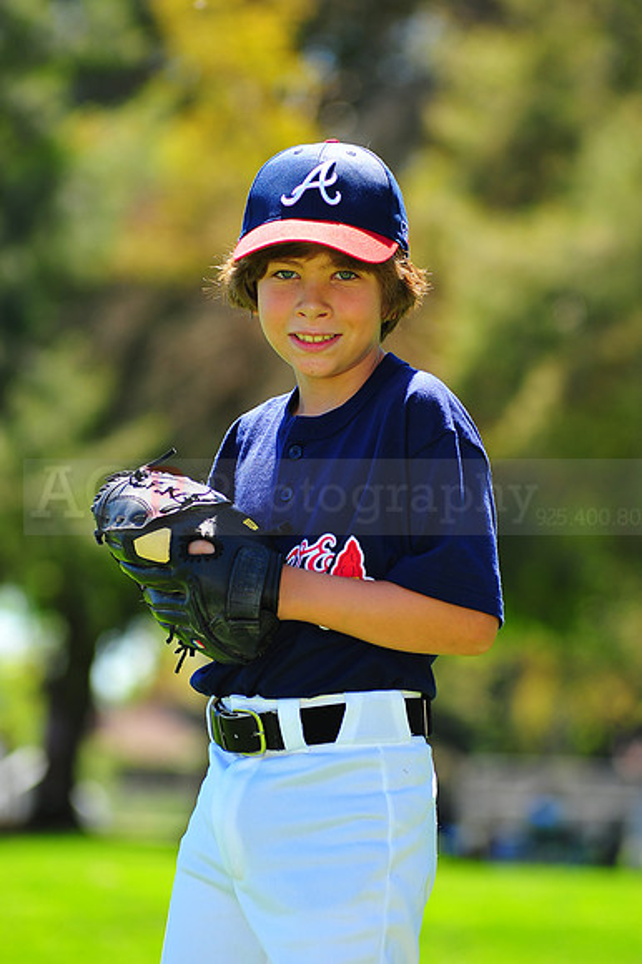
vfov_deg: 11.4
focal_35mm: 180
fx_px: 4820
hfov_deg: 7.6
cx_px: 321
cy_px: 482
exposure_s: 1/400
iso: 200
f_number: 5
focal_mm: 180
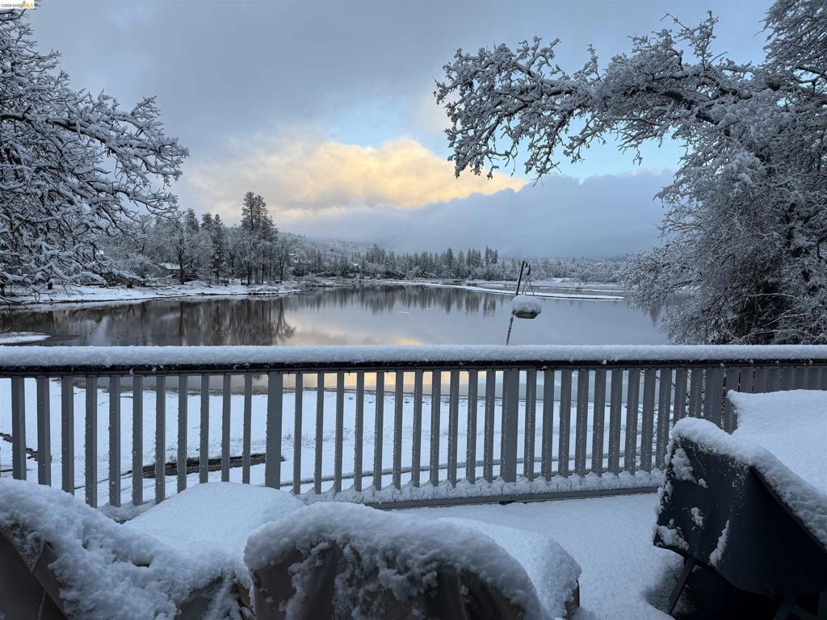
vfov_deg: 56.8
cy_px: 310
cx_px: 414
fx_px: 573
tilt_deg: -2.9
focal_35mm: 24
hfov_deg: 71.6
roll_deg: -1.6
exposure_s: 1/660
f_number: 1.78
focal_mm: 6.76
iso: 80
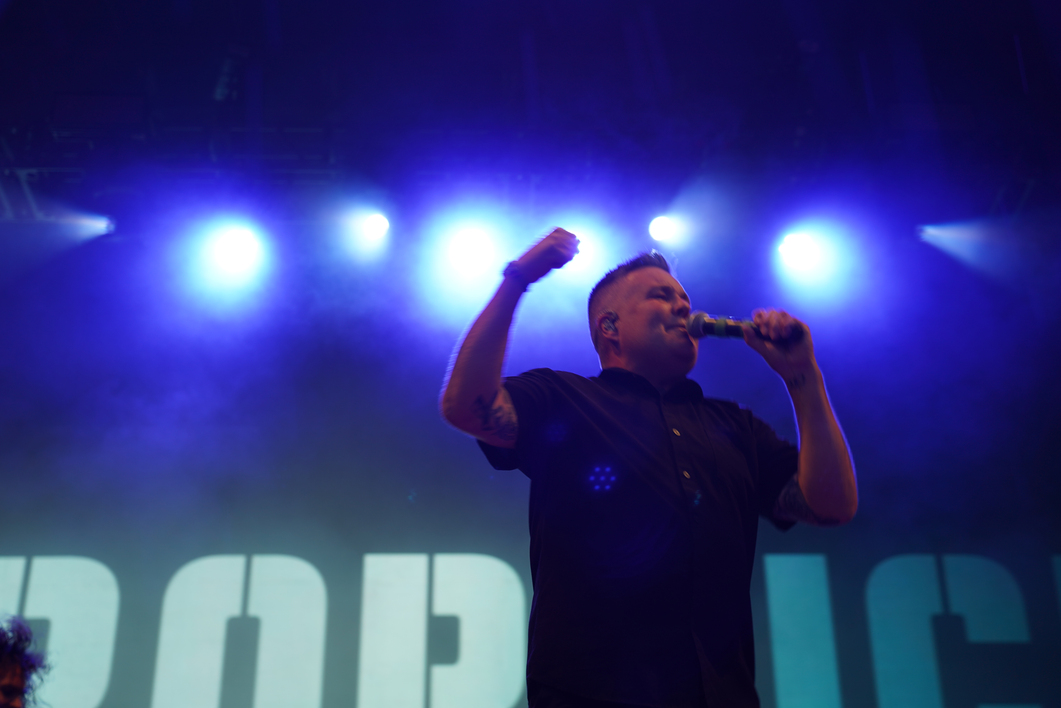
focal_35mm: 54
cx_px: 530
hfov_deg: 36.9
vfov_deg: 25.1
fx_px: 1591
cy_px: 354
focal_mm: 54
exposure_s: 1/60
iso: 100
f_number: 4
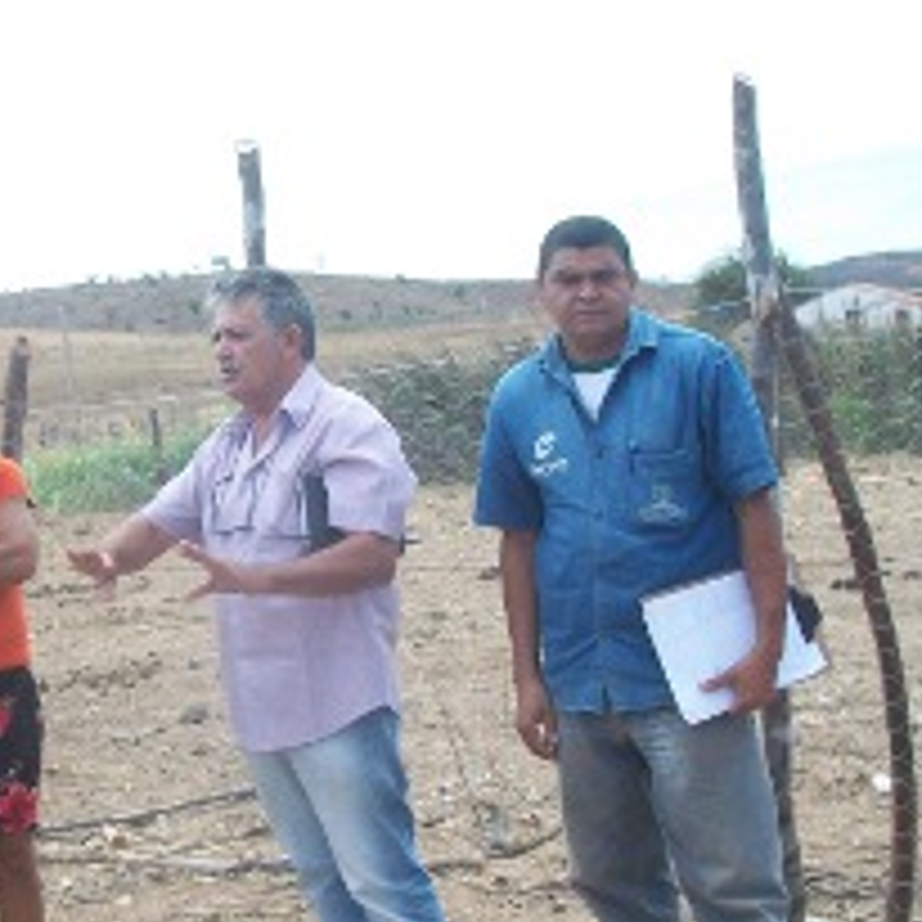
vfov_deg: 24.9
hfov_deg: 24.7
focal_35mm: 69
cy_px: 609
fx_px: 2079
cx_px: 229
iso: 80
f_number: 5.5
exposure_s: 1/250
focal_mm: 5.7
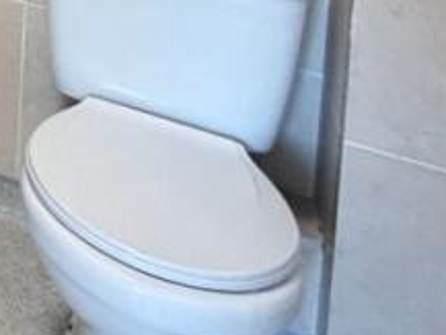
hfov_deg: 17.8
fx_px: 851
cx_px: -487
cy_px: -312
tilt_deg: -3.9
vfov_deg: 17.1
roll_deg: -0.1
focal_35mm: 66
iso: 320
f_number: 2.2
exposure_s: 1/50
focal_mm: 2.22
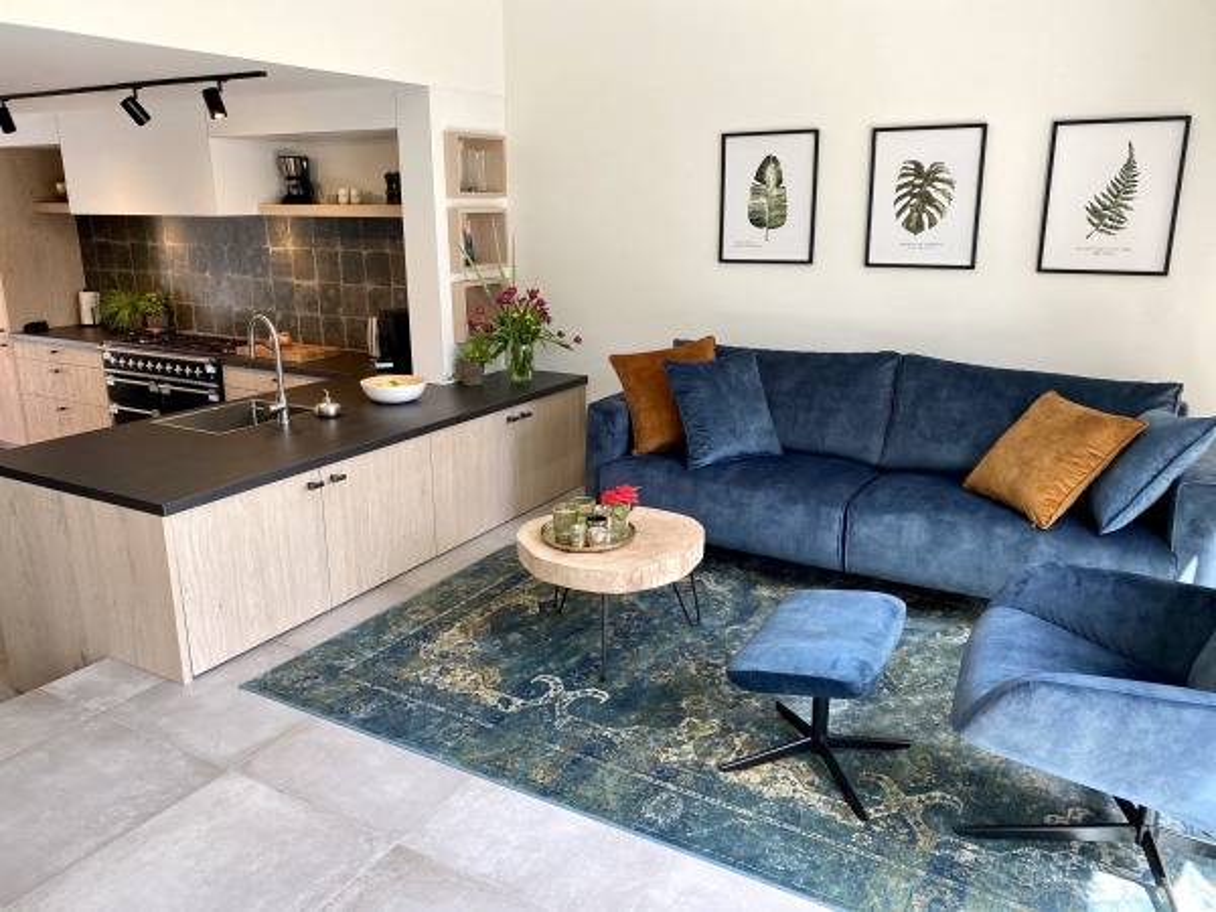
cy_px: 456
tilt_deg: -15.4
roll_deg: -0.5
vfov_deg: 53.1
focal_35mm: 26
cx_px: 608
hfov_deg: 67.3
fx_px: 913
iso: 100
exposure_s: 1/122
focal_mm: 4.25
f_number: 1.8
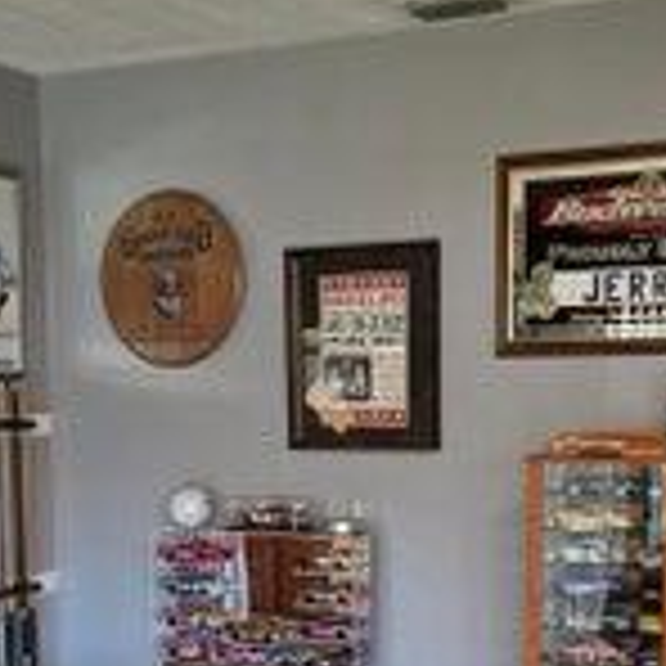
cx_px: 351
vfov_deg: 25.6
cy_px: 536
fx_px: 1437
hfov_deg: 26.1
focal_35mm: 66
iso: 250
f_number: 1.8
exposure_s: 1/120
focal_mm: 5.4
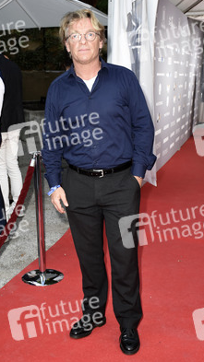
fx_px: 462
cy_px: 181
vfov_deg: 42.9
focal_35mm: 48
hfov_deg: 24.9
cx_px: 82
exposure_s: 1/160
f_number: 6.3
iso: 800
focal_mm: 30
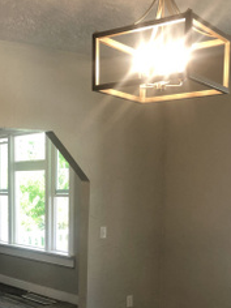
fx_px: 507
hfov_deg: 25.2
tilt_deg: -4.4
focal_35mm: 57
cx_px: 46
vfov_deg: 32.6
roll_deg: +0.0
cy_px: 258
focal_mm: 4
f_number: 1.8
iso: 25
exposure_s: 1/30
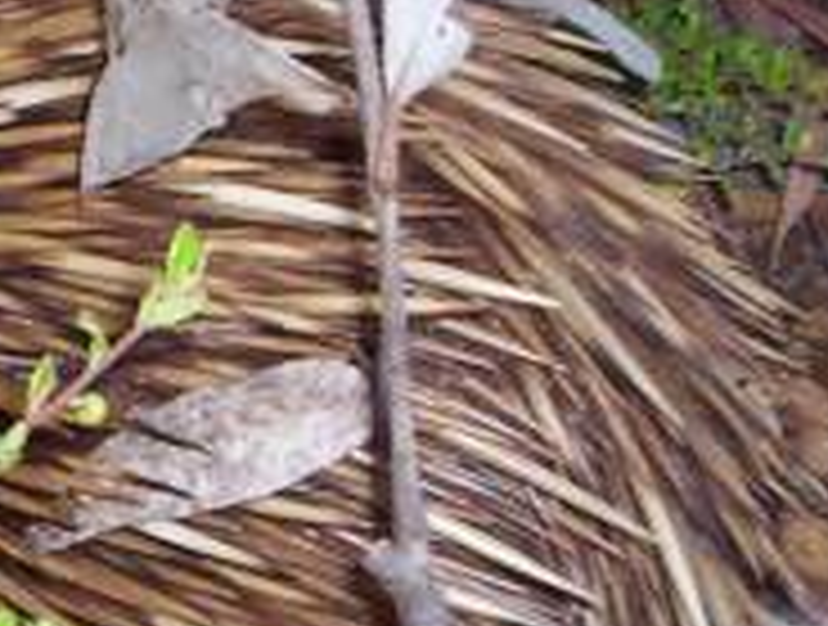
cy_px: 489
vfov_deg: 11.3
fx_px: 3166
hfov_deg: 14.3
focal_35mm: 132
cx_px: -220
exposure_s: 1/60
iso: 140
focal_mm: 4.99
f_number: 4.5
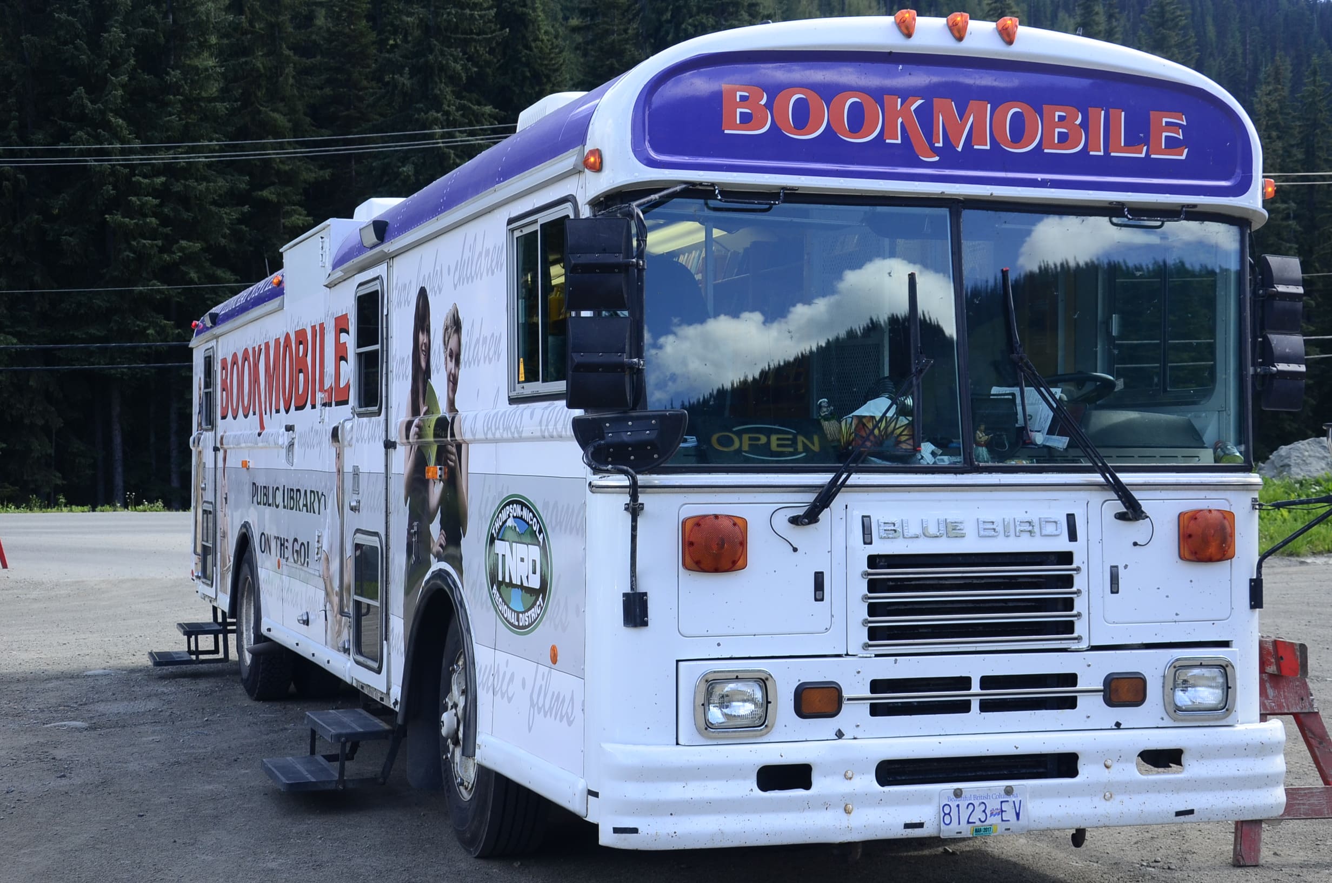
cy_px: 442
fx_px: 1938
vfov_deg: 25.6
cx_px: 666
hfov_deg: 37.9
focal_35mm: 52
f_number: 8
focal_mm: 35
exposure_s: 1/250
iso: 320
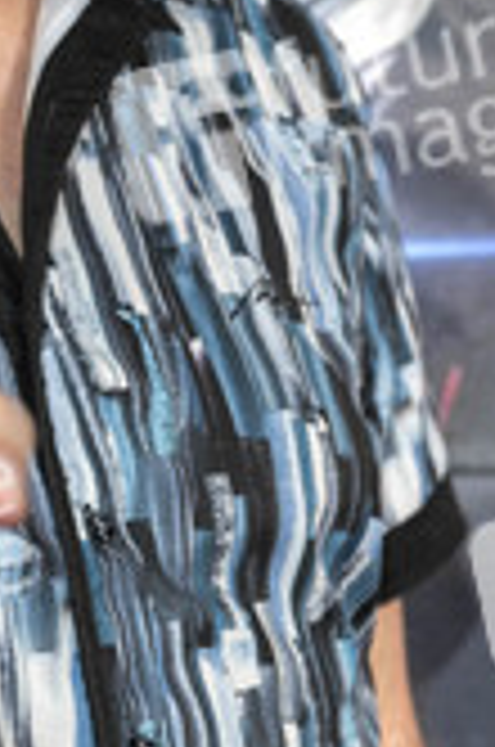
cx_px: -68
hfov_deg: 7.9
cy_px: -108
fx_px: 3541
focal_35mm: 171
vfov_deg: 11.8
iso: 800
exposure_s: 1/200
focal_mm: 71
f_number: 5.6
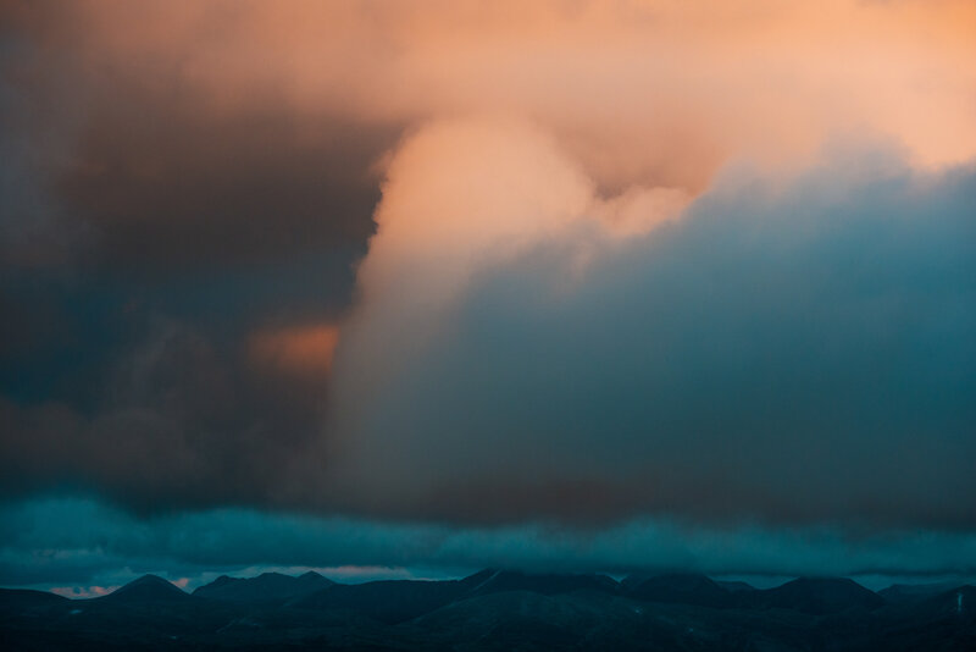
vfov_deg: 10.2
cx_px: 488
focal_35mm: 135
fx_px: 3661
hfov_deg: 15.2
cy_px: 326
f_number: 6.3
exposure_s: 1/1250
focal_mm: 135
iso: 1600
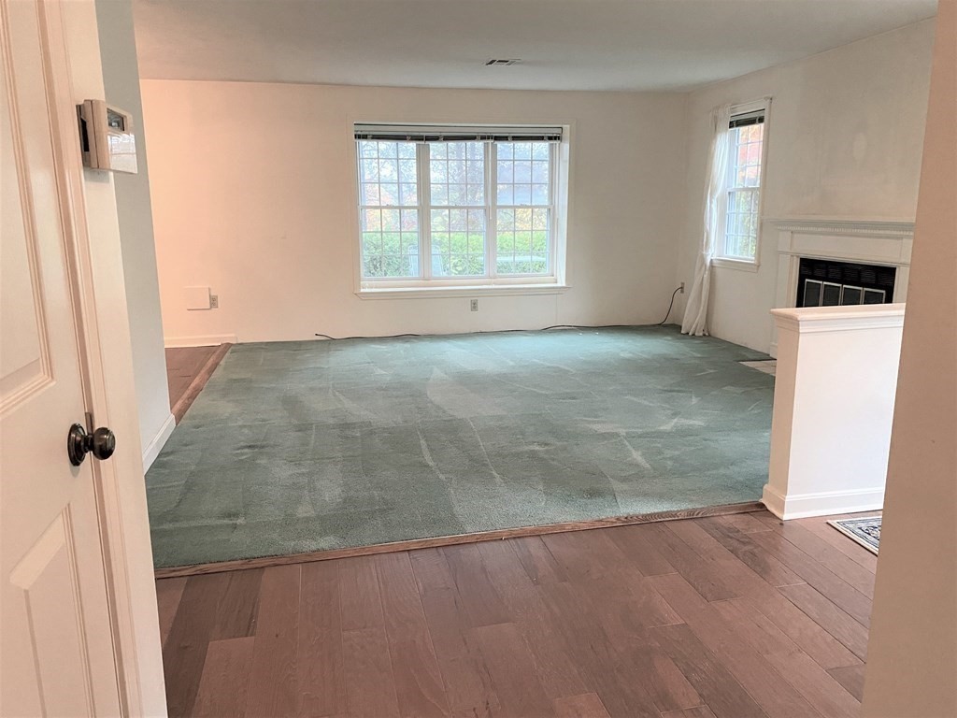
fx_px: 719
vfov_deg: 53.1
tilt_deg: -12.0
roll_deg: +0.0
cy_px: 359
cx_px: 478
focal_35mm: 26
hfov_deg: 67.3
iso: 500
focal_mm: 4.25
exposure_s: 1/40
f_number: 1.8
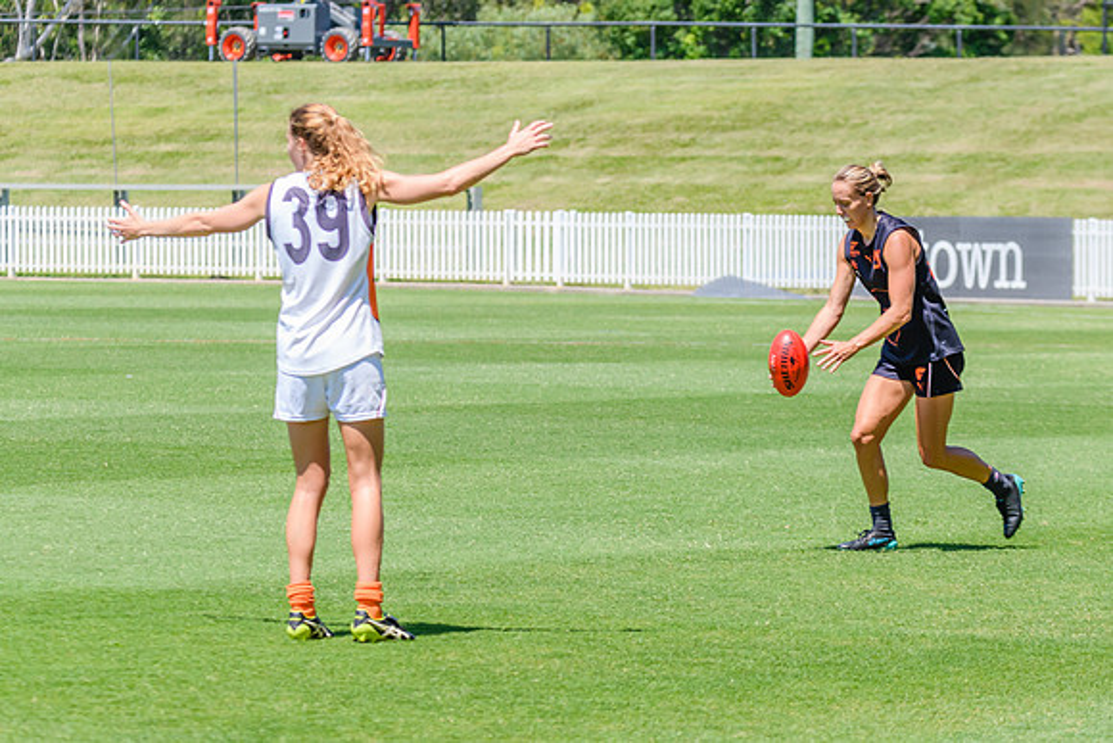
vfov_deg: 5.7
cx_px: 760
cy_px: 299
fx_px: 7512
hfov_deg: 8.5
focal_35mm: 243
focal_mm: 160
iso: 800
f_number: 7.1
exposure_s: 1/2000
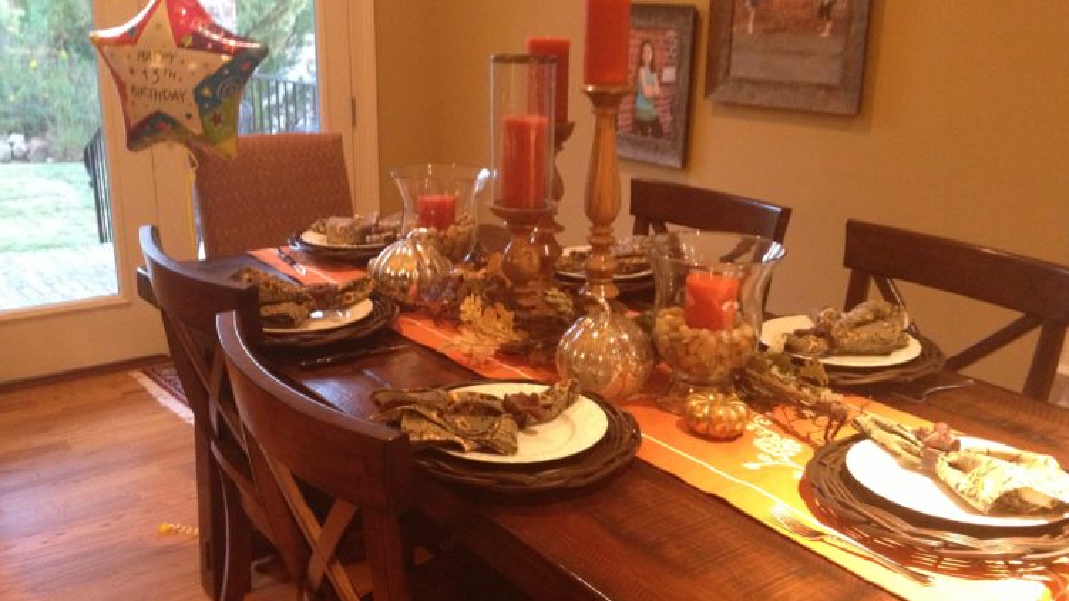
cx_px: 534
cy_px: 319
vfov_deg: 30.4
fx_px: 1105
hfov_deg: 51.6
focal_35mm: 39
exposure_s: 1/20
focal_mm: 4.28
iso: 400
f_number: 2.4
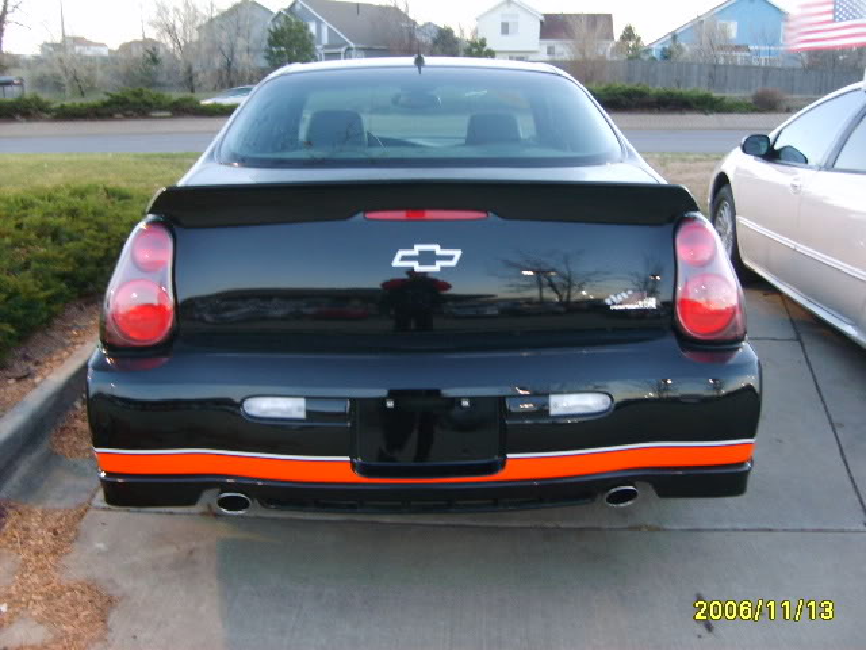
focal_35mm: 35
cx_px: 433
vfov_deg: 40.7
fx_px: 876
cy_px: 325
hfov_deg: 52.6
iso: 139
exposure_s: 1/20
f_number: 2.8
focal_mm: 5.8
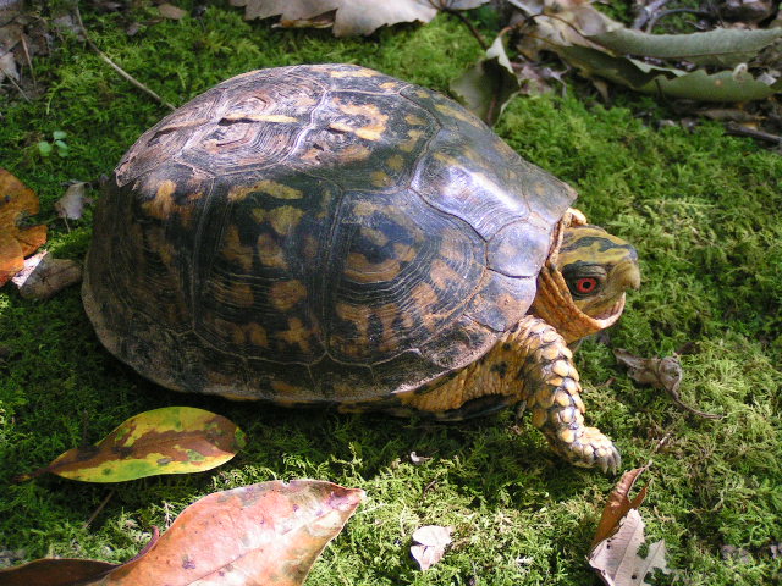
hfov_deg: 22.8
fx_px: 1943
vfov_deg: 17.2
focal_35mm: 86
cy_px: 293
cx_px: 391
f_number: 3.2
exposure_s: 1/100
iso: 160
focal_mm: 13.2
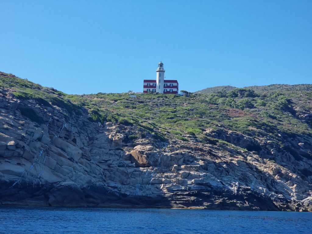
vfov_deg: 20.4
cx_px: 156
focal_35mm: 72
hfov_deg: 27.0
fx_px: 649
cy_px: 117
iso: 50
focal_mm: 9
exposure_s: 1/1414
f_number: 2.4
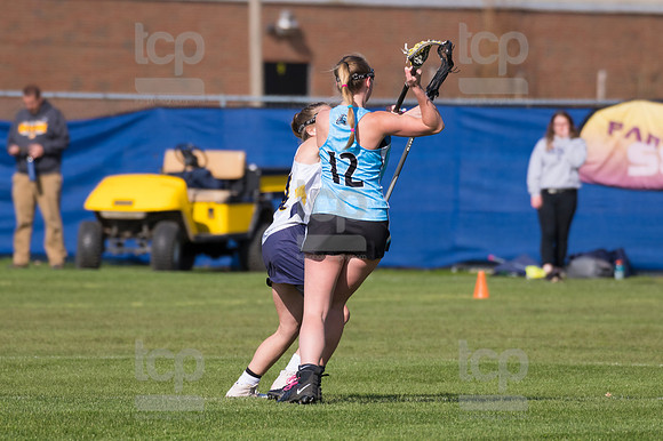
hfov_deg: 4.3
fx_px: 8835
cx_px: 332
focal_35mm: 480
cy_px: 220
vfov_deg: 2.9
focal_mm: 320
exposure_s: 1/2000
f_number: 5.6
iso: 320
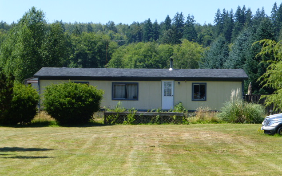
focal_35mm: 109
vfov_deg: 12.0
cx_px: 141
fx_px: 838
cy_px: 93
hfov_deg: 19.1
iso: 100
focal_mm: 18.2
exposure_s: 1/250
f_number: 5.3
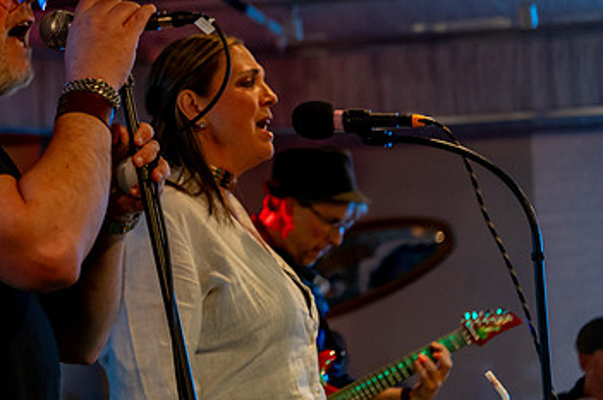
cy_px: 84
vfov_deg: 11.0
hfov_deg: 16.4
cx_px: 113
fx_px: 2074
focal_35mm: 124
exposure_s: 1/40
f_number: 4
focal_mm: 75
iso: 6400
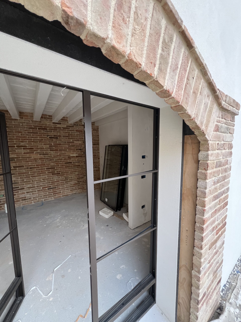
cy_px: 161
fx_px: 121
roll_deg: -0.9
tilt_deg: -5.8
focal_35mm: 13
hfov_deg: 89.9
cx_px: 120
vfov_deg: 106.2
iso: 160
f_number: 1.8
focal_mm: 1.57
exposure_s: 1/99
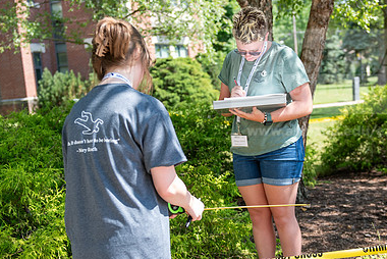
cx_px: 201
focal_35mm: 58
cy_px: 152
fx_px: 624
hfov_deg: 34.5
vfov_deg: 23.4
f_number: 3.2
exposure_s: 1/500
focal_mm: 38
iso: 160
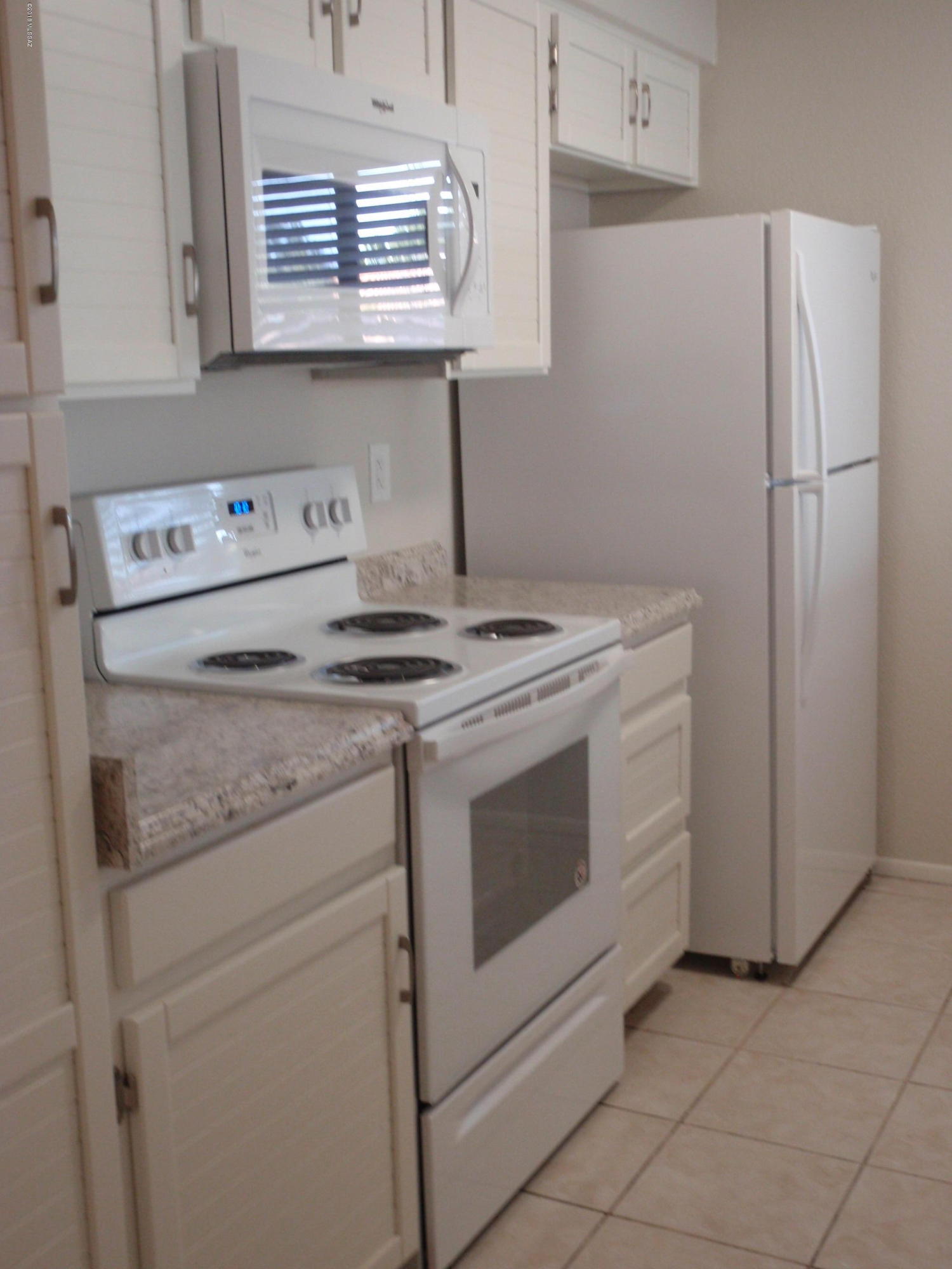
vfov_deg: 46.8
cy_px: 634
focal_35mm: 40
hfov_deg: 36.0
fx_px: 1467
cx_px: 476
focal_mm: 7.25
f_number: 3.9
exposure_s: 1/25
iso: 200
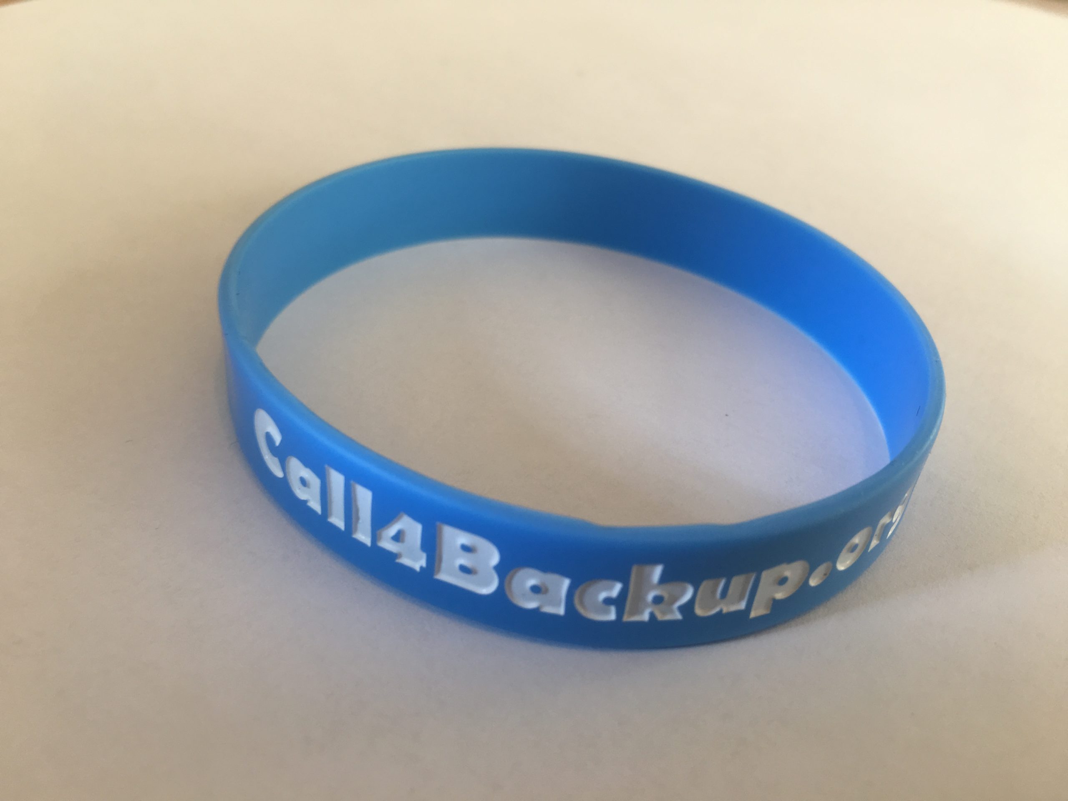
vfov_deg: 48.2
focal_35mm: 29
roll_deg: -7.5
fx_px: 895
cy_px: 400
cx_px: 534
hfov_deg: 61.7
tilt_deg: -36.8
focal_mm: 4.15
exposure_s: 1/33
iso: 32
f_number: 2.2
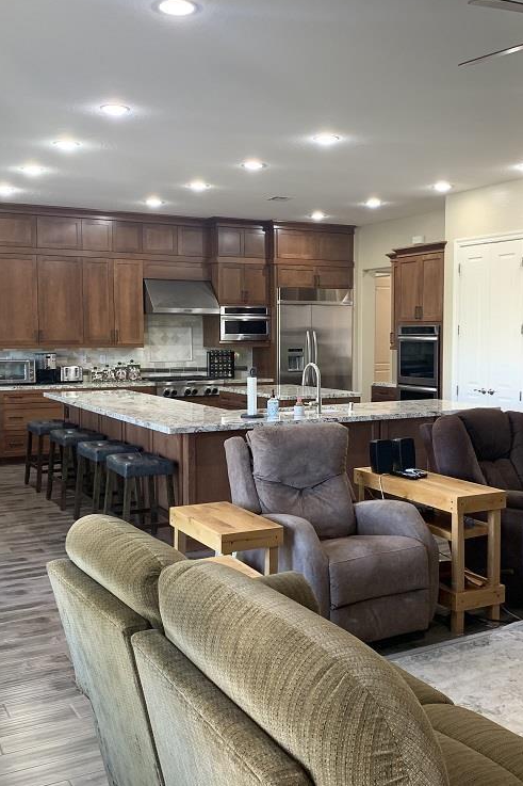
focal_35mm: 37
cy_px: 390
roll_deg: -0.1
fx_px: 807
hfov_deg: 35.9
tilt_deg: -3.9
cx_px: 296
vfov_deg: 51.9
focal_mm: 4.25
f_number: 1.8
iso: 125
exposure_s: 1/60
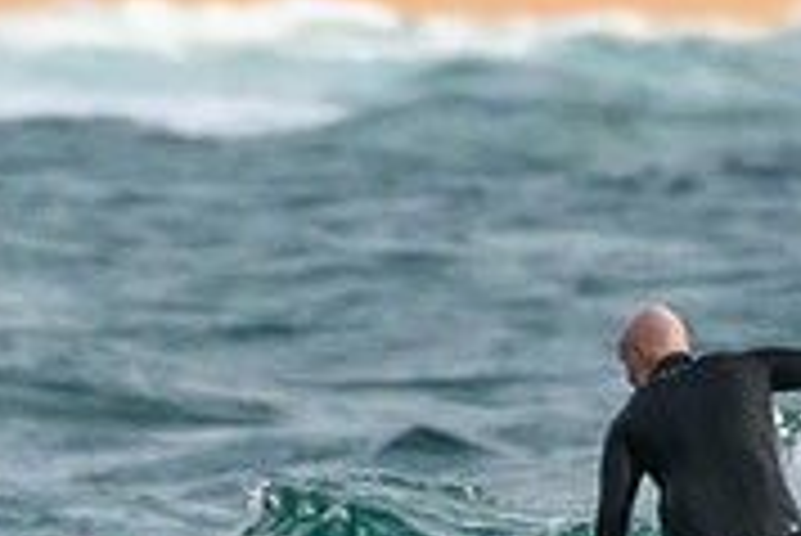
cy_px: 773
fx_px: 80230
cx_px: 599
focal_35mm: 3603
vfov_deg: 0.4
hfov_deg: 0.6
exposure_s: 1/4000
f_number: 11
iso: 6400
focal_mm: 1000
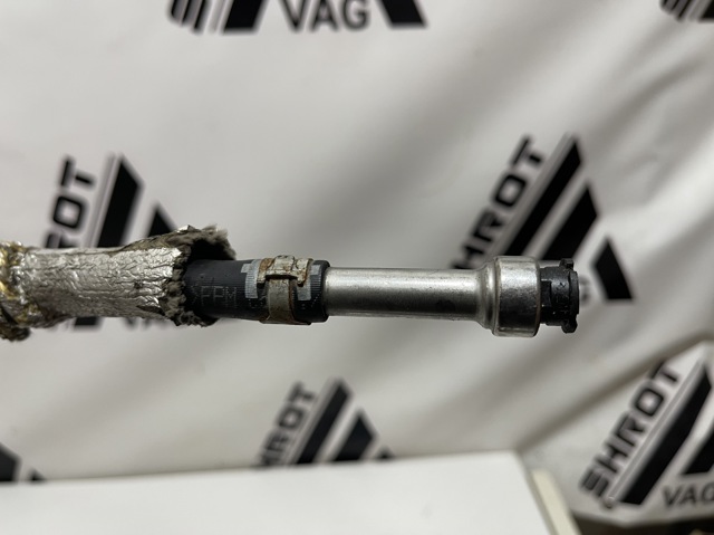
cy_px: 268
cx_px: 357
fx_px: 515
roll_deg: +0.5
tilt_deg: -26.0
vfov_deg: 54.8
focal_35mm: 25
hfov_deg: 69.4
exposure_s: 1/50
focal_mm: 5.1
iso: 80
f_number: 1.6
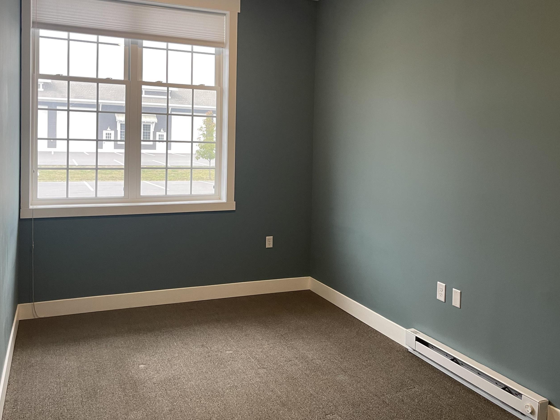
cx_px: 275
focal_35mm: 32
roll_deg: -1.6
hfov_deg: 56.8
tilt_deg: -1.7
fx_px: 518
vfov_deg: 43.9
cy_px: 165
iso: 100
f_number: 1.6
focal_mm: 5.1
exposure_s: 1/60
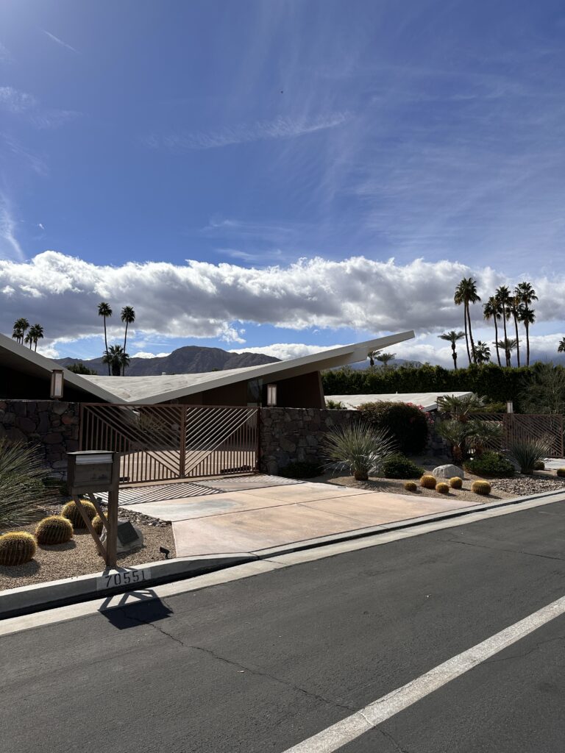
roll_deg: -1.3
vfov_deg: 71.6
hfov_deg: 56.8
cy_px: 376
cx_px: 282
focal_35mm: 24
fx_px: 522
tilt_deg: +4.9
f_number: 1.78
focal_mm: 6.86
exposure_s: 1/10753
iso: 80
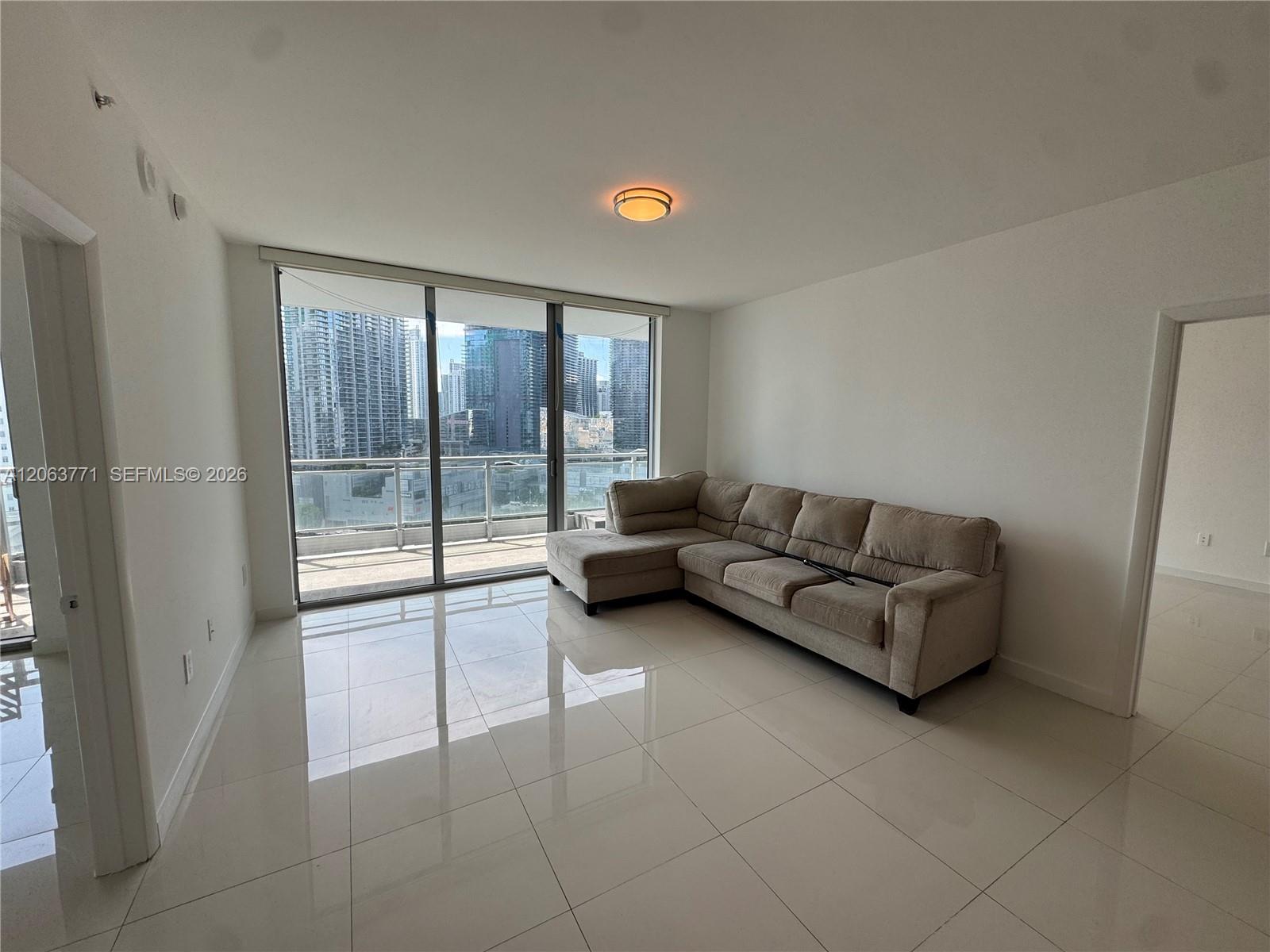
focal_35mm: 14
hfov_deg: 102.1
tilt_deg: -7.0
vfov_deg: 85.7
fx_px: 514
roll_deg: -0.4
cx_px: 635
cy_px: 476
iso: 40
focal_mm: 2.22
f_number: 2.2
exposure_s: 1/261
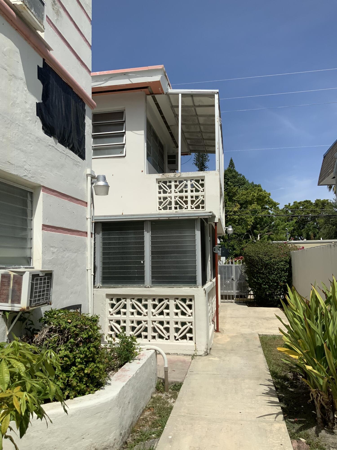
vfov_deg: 61.7
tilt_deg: +4.2
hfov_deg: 48.2
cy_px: 225
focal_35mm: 29
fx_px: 376
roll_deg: +0.8
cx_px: 168
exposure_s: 1/4065
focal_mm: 3
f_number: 1.8
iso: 20
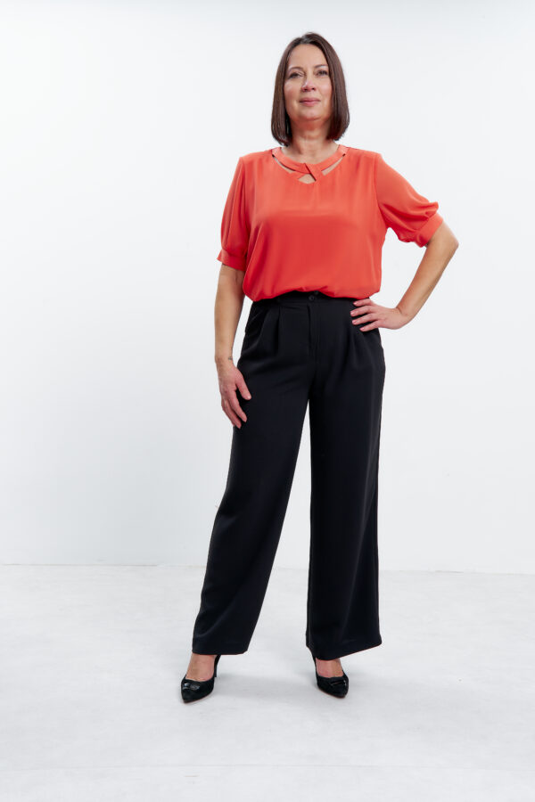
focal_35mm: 46
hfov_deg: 29.2
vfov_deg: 42.7
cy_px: 401
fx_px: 1025
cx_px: 268
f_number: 10
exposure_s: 1/160
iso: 100
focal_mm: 46
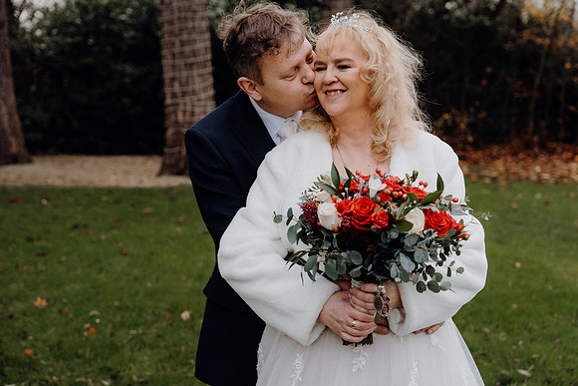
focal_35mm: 53
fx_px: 851
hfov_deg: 37.5
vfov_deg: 25.5
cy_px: 193
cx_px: 289
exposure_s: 1/250
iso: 1600
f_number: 3.5
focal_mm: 53
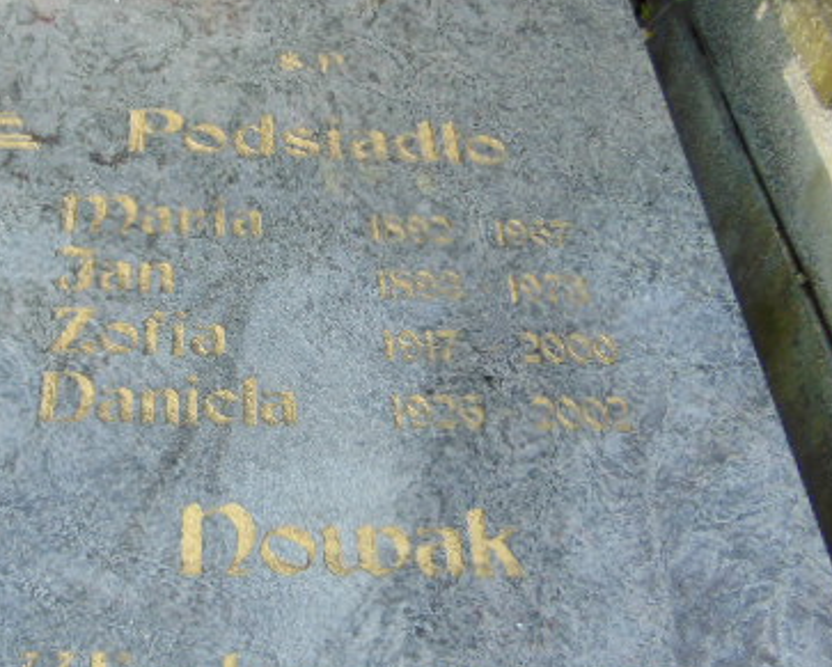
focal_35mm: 43
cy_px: 367
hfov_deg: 42.2
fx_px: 1060
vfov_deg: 34.9
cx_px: 270
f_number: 3
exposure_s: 1/250
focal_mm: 4.5
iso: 80
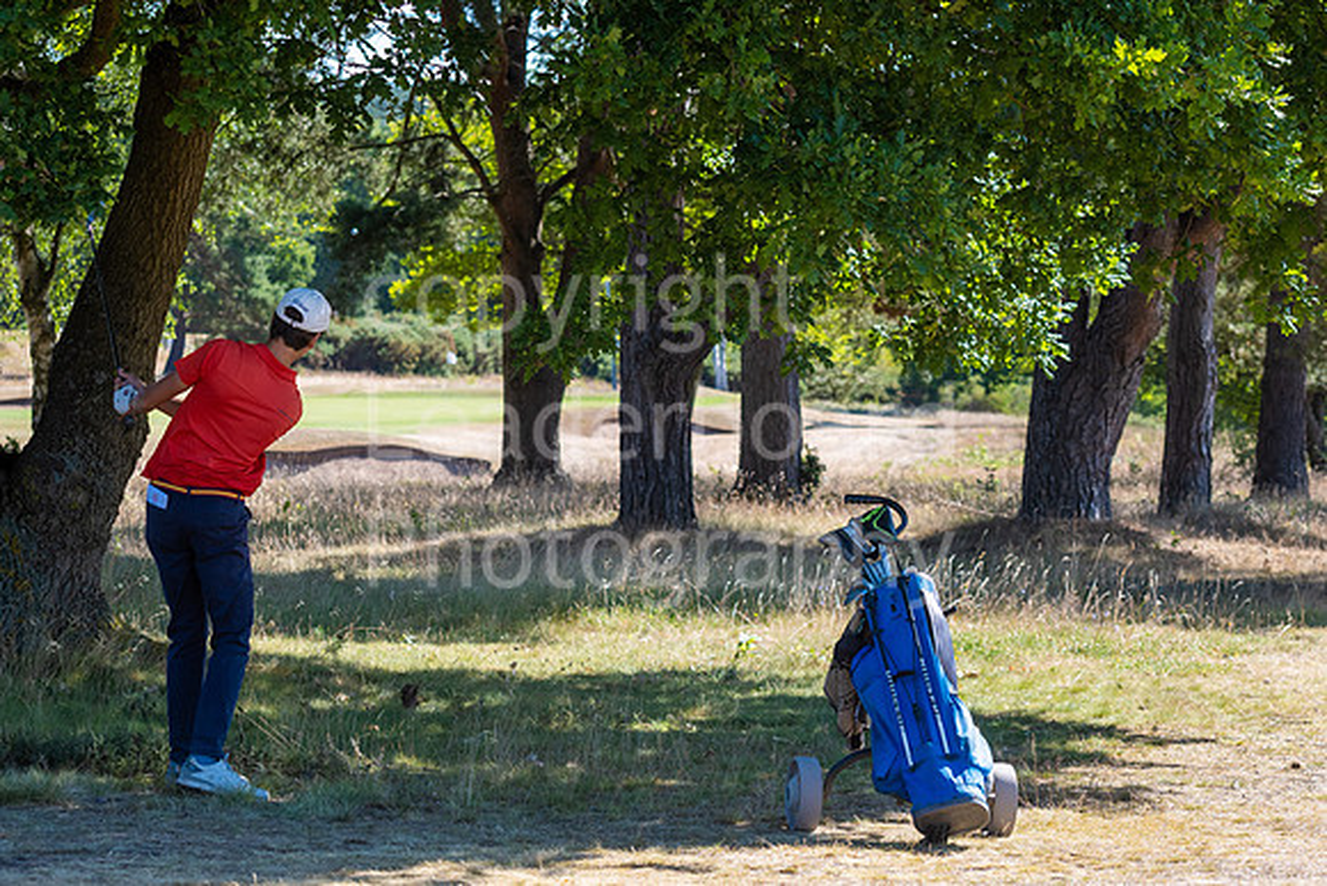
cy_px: 449
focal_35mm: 140
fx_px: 5157
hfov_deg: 14.7
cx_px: 575
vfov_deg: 9.8
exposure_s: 1/800
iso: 250
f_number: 5.6
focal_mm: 82
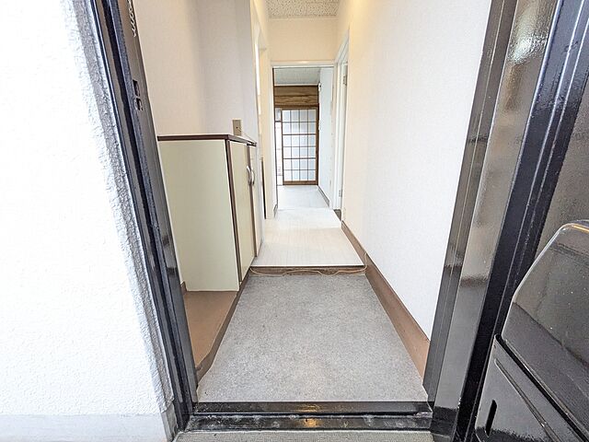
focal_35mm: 14
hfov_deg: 102.1
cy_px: 221
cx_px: 294
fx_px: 238
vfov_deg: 85.7
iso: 250
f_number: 2.2
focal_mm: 1.83
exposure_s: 1/40
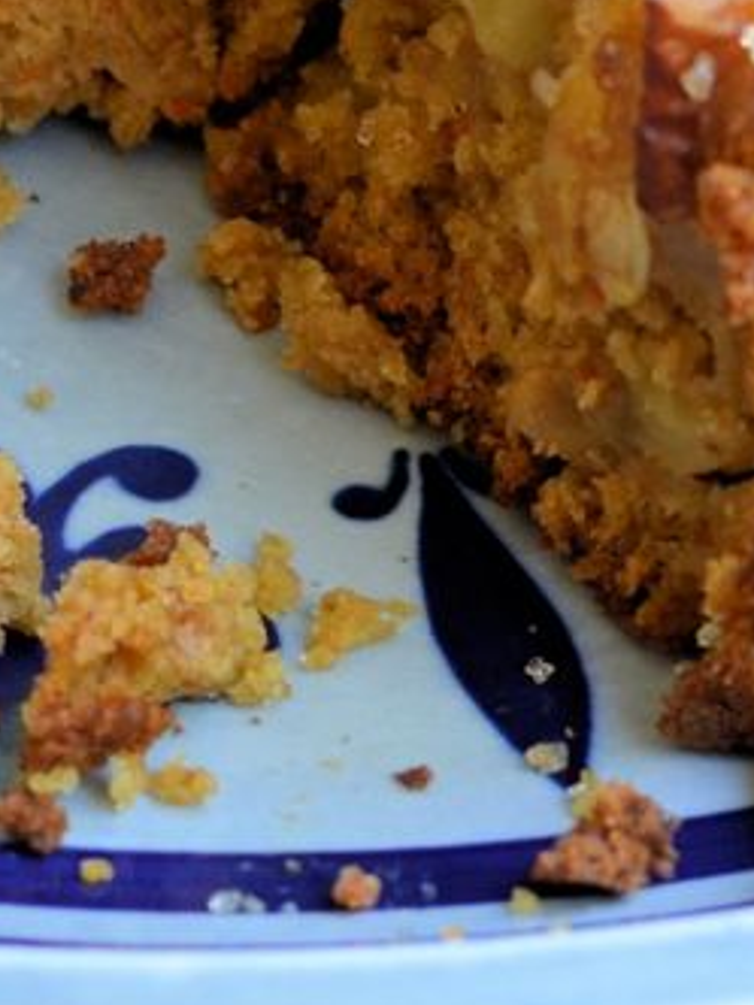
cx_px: 86
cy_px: -191
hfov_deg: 8.8
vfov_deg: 11.6
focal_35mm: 168
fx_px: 4867
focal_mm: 35
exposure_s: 1/80
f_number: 4.5
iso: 400
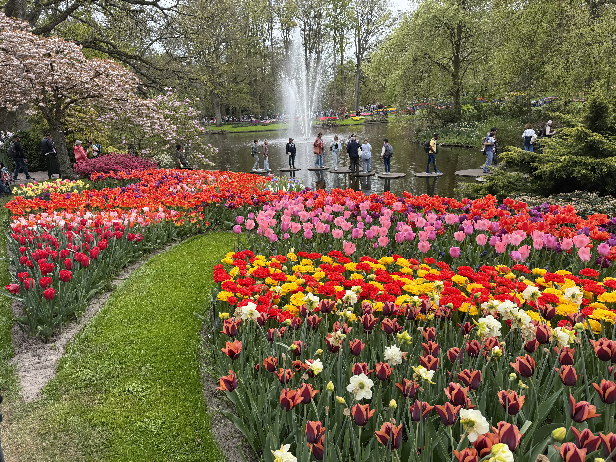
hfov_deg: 71.6
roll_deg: +3.8
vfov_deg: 56.8
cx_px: 308
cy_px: 231
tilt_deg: -16.0
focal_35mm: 24
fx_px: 427
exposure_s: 1/1106
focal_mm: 6.76
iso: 80
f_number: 1.78
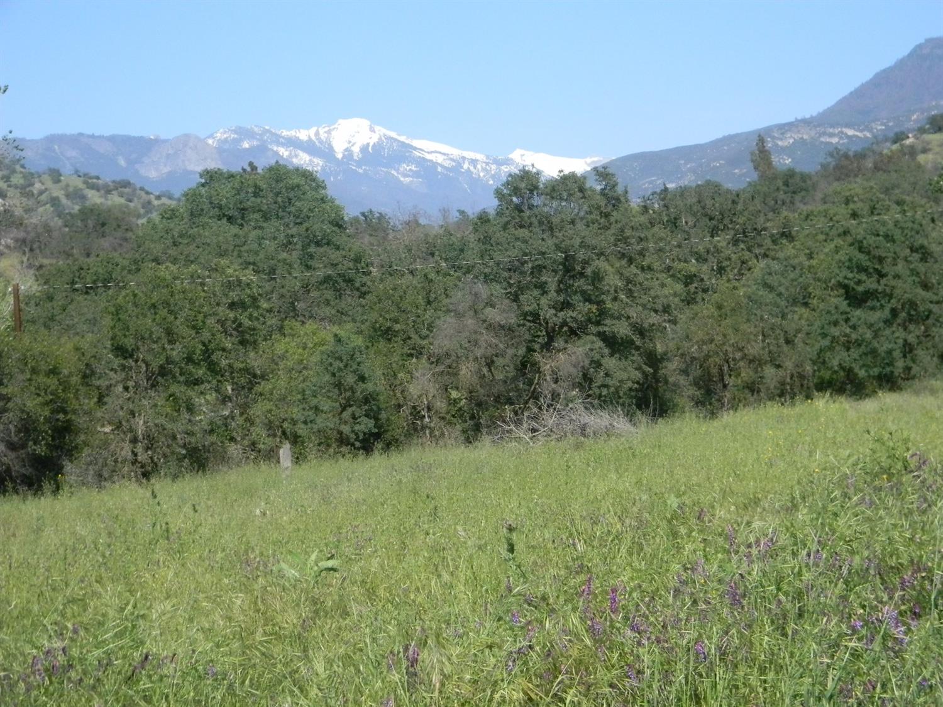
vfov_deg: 21.9
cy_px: 354
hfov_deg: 29.0
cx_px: 472
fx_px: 1825
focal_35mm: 67
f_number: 8.6
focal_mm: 12.2
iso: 400
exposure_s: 1/716
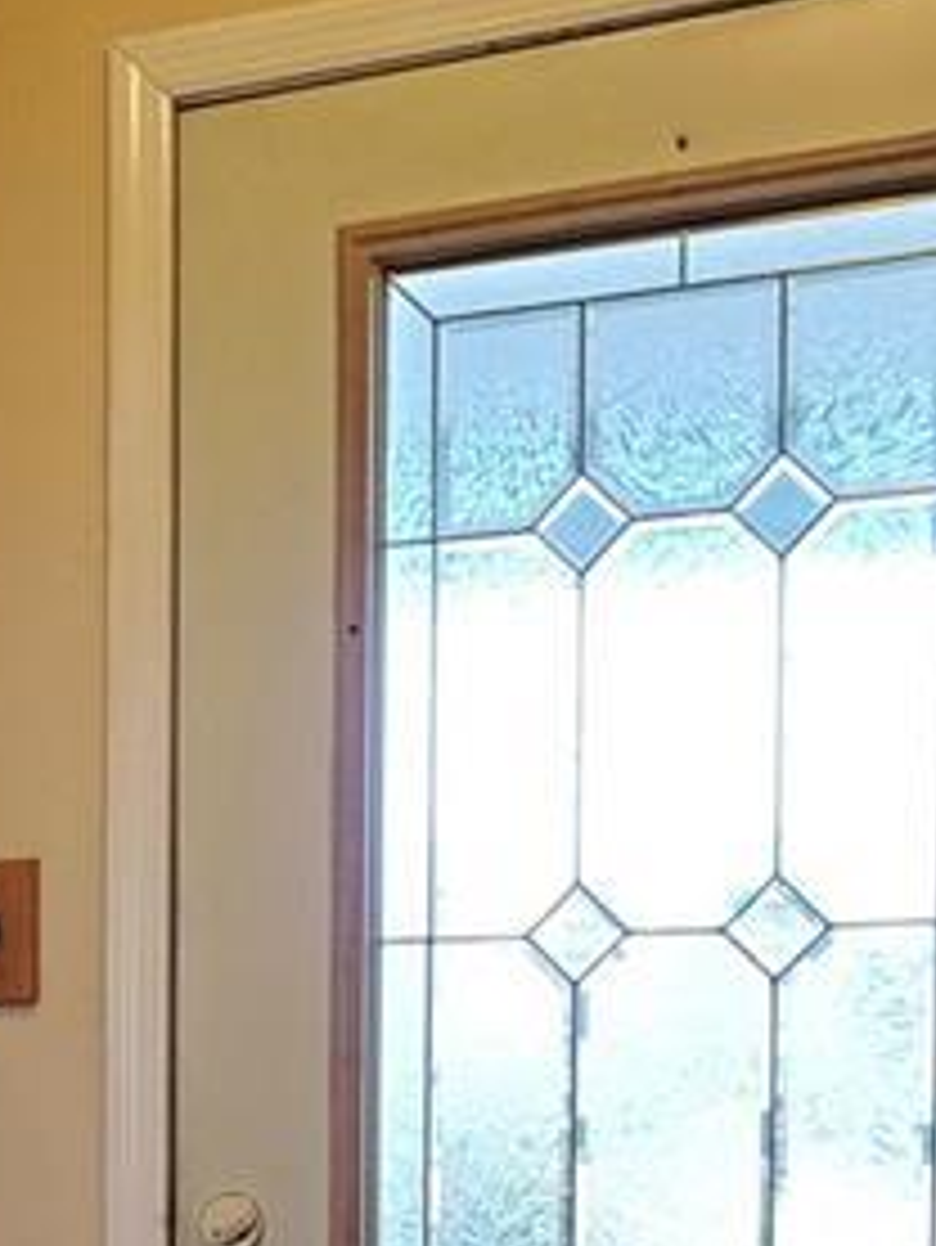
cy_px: 1273
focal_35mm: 72
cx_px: -68
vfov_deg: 25.6
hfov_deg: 19.7
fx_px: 2594
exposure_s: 1/120
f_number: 2.4
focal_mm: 4.3
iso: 250
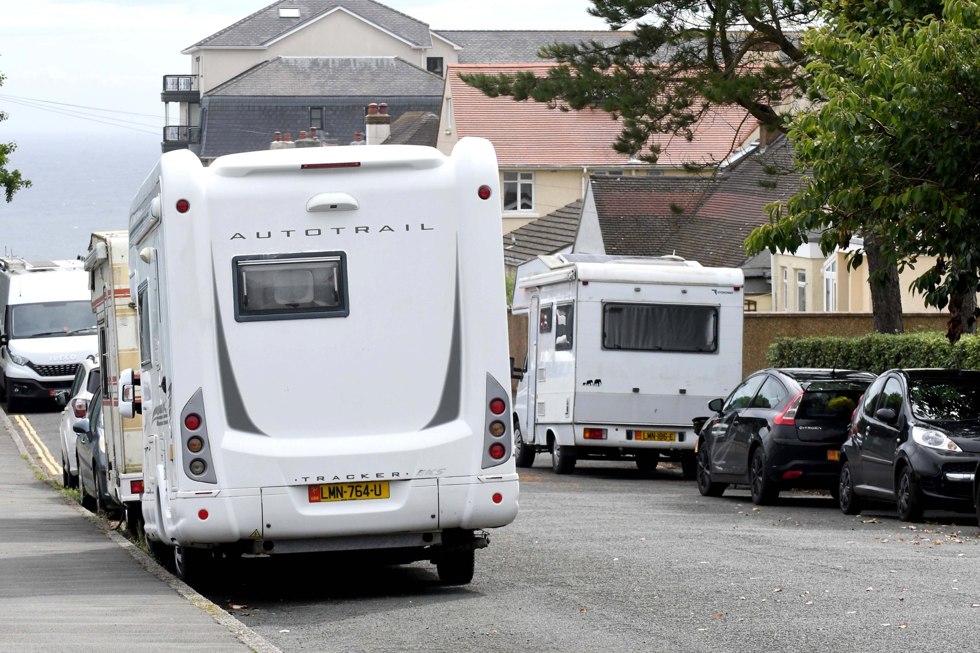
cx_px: 490
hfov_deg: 14.0
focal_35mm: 147
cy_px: 326
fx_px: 4001
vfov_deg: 9.3
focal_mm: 98
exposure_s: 1/1250
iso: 1250
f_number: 18
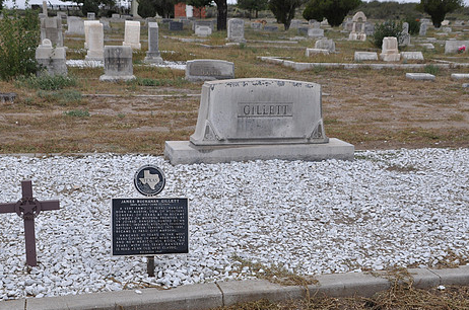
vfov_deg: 27.4
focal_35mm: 49
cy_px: 177
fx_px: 637
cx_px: 230
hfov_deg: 40.4
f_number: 8
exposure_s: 1/60
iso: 200
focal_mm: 26
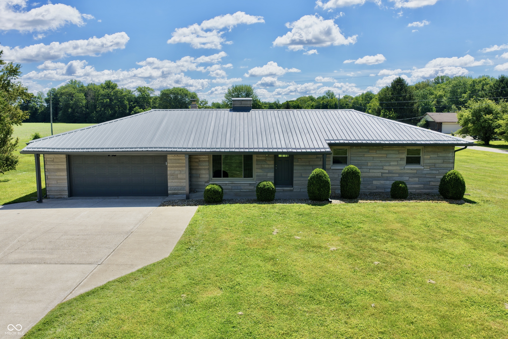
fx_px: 395
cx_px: 254
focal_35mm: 28
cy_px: 170
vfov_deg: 46.4
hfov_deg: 65.5
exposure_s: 1/1000
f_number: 2.8
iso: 100
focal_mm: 14.45
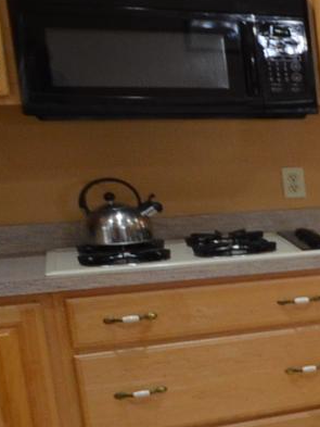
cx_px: 912
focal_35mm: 75
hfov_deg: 12.0
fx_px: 924
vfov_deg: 25.9
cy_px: 260
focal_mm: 10
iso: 720
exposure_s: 1/60
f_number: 4
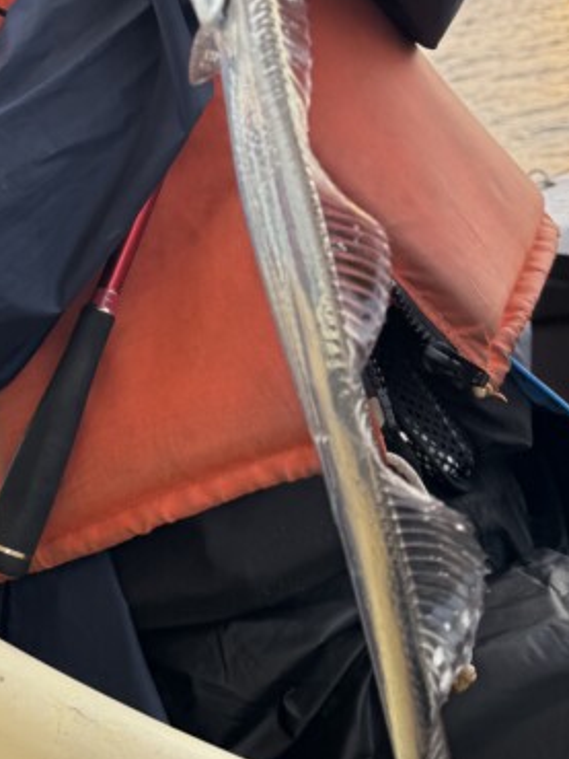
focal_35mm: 52
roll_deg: +14.4
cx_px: 181
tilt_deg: -3.3
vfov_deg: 35.6
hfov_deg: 27.8
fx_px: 1139
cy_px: 148
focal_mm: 6.76
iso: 80
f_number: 1.78
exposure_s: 1/204
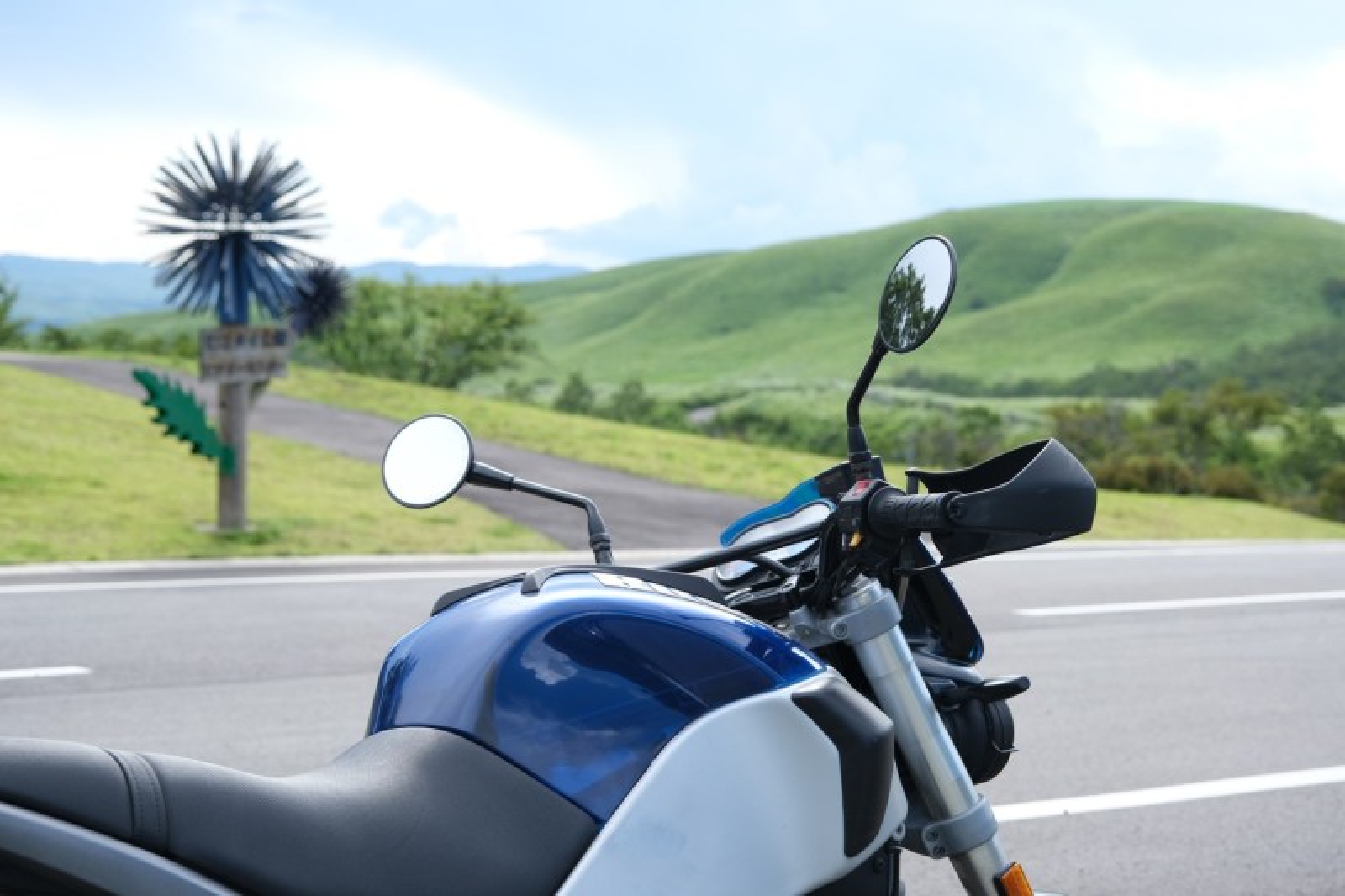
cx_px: 672
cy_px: 448
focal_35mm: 62
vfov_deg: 21.9
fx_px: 2316
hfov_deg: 32.4
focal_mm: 41.1
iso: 160
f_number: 5
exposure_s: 1/220
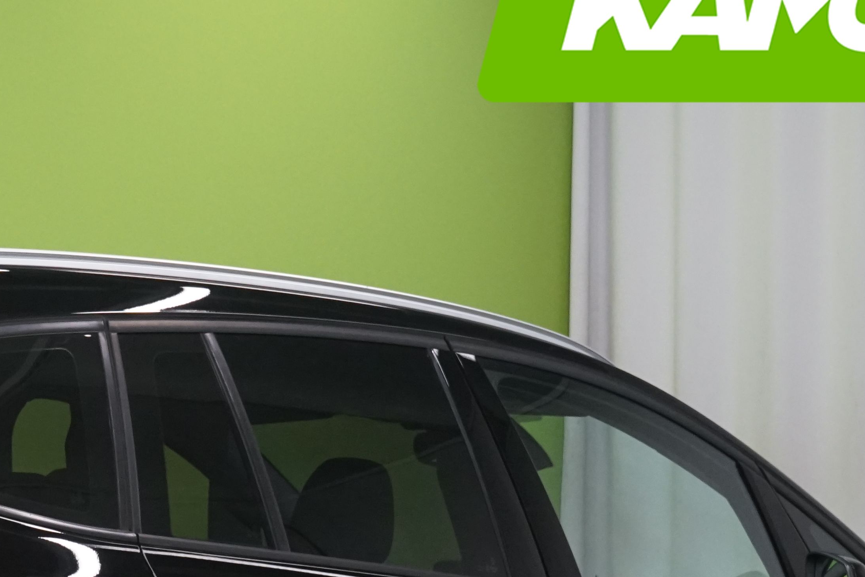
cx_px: 181
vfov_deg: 7.2
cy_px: 611
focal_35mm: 191
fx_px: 4589
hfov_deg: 10.7
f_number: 9
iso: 2000
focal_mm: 70
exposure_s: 1/25
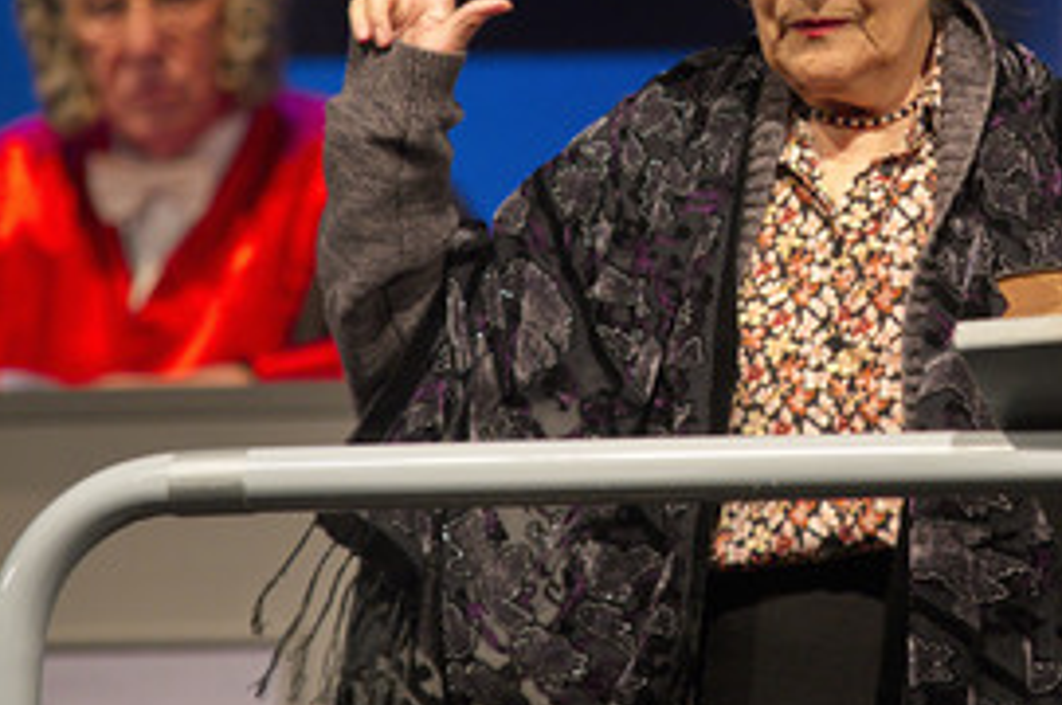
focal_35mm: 283
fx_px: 8338
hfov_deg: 7.3
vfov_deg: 4.8
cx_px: 786
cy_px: 188
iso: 1600
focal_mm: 170
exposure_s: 1/250
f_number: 4
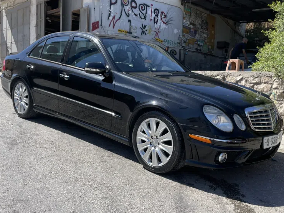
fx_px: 295
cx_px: 140
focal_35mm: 36
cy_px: 122
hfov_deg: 51.4
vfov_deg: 39.6
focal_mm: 4.2
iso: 32
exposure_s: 1/2681
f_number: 1.6
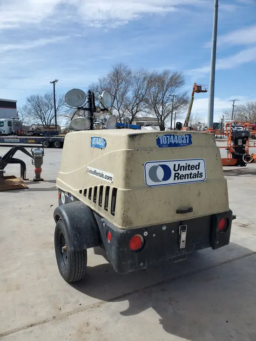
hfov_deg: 53.1
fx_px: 256
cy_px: 170
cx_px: 128
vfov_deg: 67.3
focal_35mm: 26
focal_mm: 4.3
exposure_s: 1/1400
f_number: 2.4
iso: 50
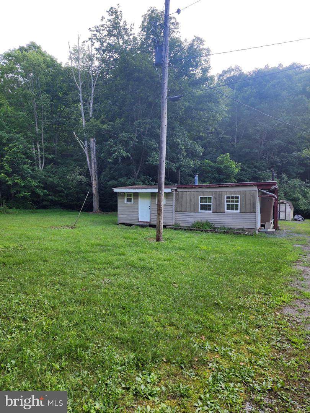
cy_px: 206
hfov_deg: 58.9
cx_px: 155
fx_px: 275
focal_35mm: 23
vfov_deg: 73.9
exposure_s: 1/120
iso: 20
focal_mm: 6.4
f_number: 1.8
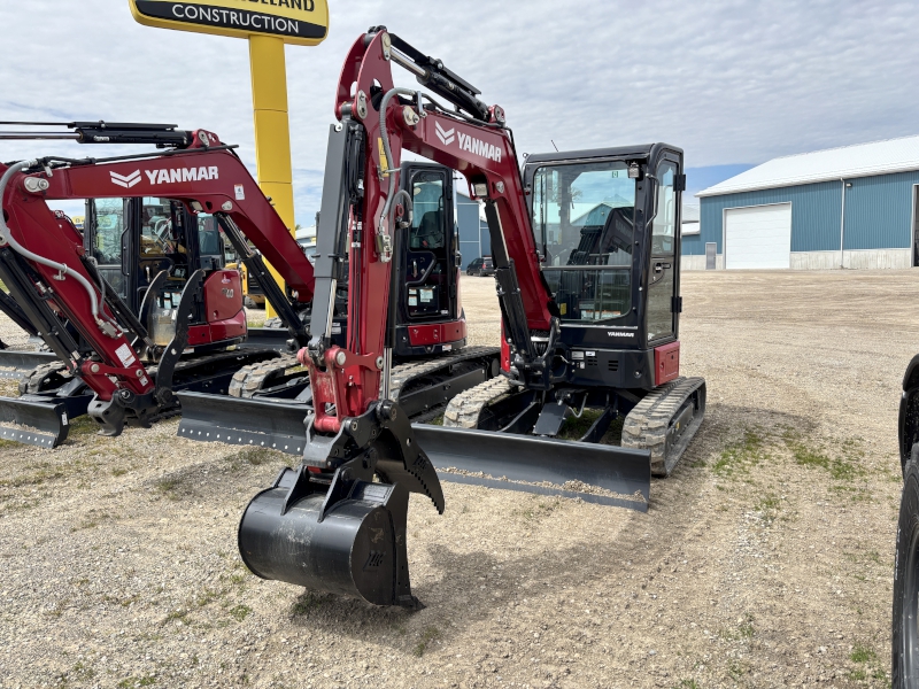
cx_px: 460
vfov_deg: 53.1
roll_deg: +1.6
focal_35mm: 26
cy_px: 344
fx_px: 690
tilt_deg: -6.7
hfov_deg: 67.3
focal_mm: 5.96
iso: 50
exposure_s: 1/1543
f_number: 1.6
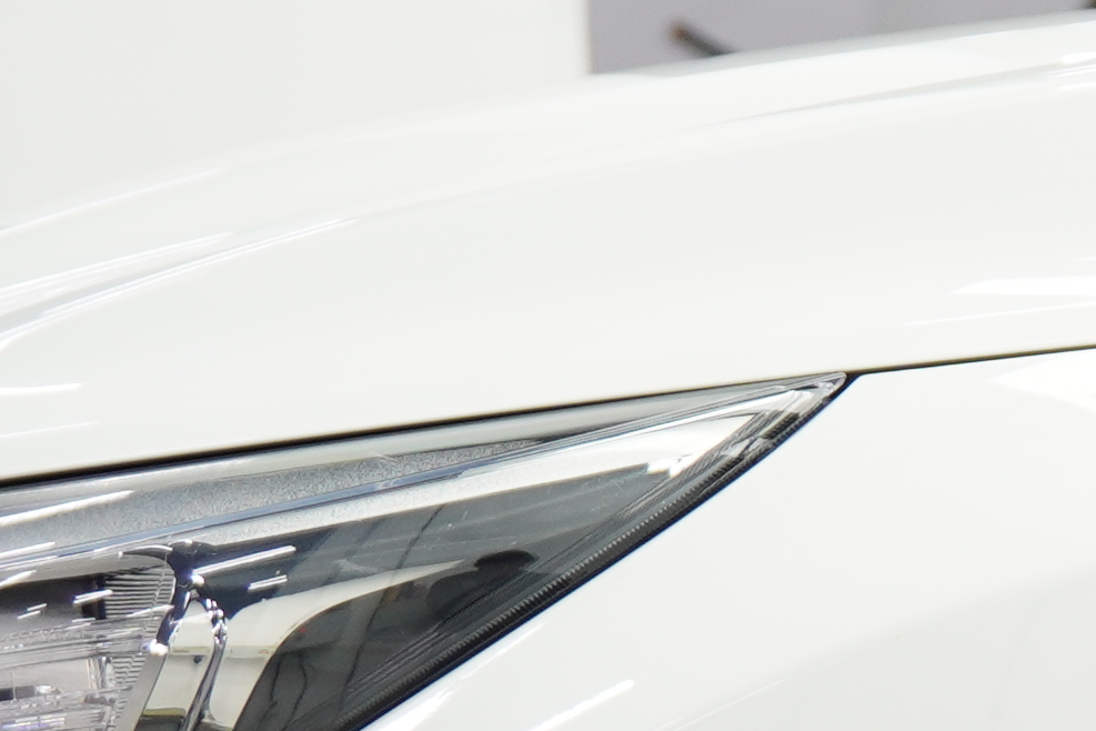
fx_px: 7215
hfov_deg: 8.3
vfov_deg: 5.7
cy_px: 1166
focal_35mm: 237
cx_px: 2154
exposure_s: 1/100
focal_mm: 26
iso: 160
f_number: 2.8
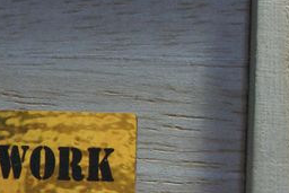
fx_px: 1711
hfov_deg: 9.1
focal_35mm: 213
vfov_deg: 6.4
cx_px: -290
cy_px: 249
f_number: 5
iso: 400
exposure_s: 1/10
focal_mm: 28
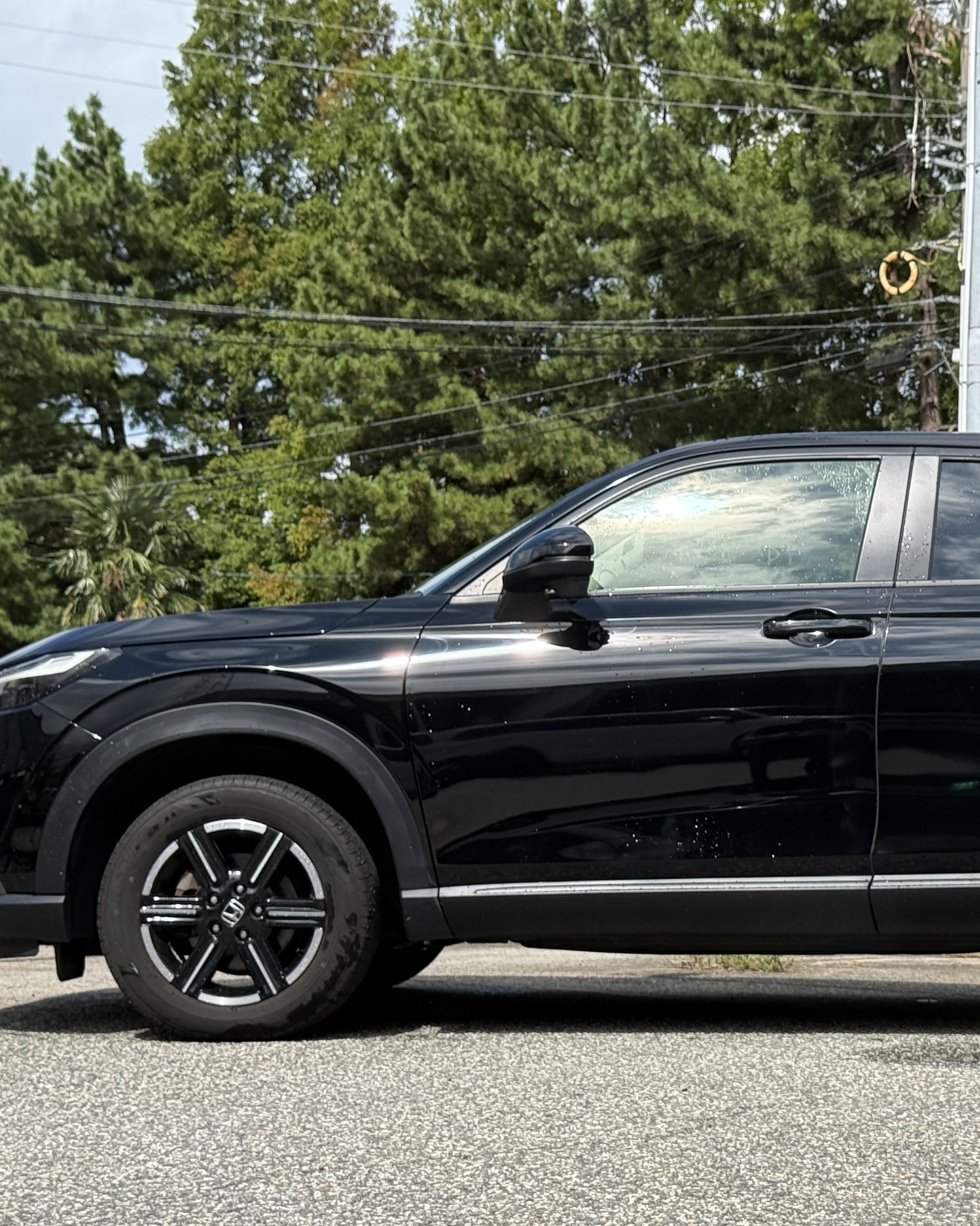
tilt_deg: +1.2
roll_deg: -0.9
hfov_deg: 20.7
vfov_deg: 26.0
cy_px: 704
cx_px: 774
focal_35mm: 73
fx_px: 2647
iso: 80
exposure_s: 1/3891
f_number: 1.78
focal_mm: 6.76
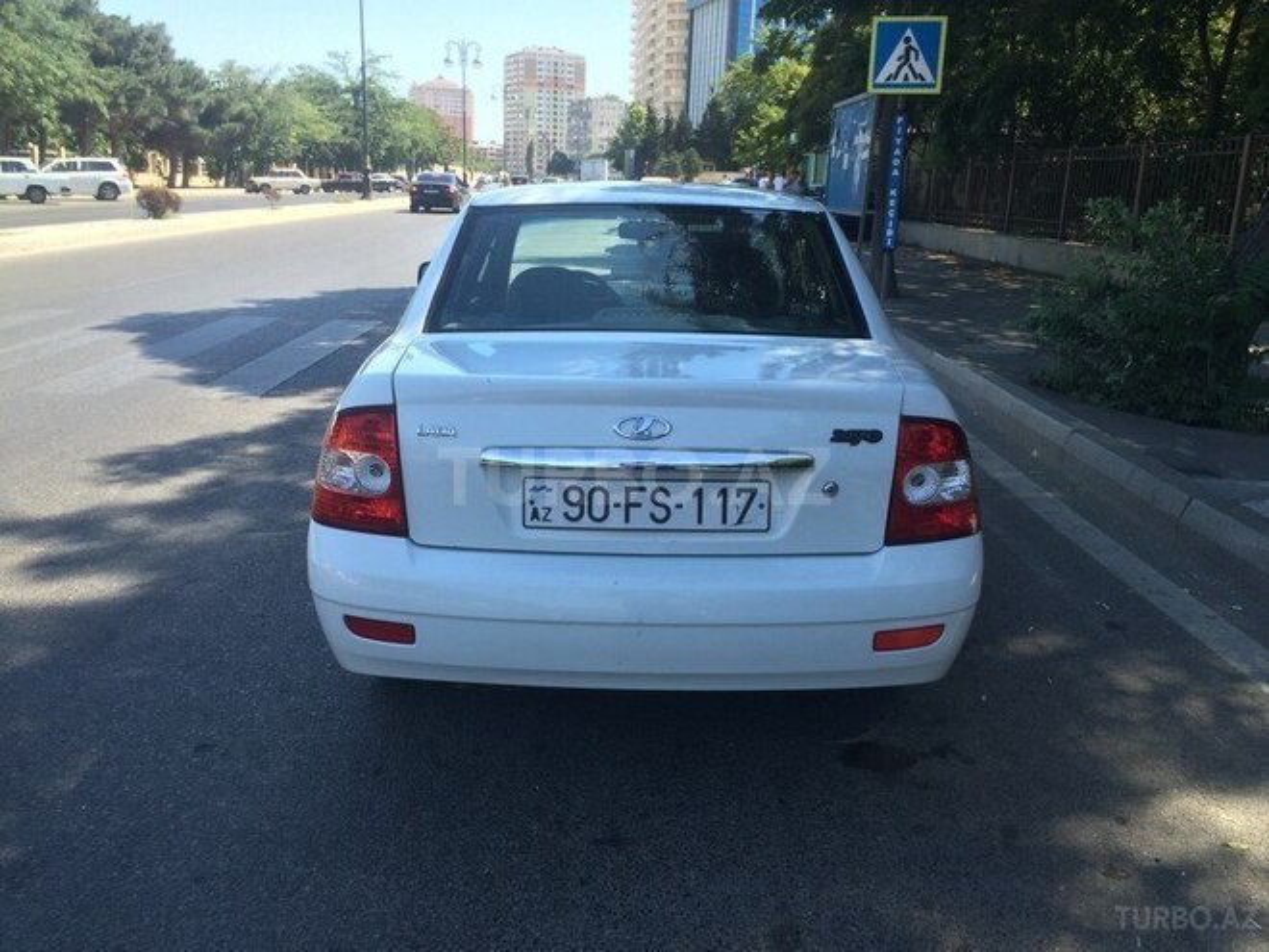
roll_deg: -2.2
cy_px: 476
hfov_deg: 61.7
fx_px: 1063
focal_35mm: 29
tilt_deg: -16.2
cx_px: 634
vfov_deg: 48.2
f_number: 2.2
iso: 32
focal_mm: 4.15
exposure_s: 1/651
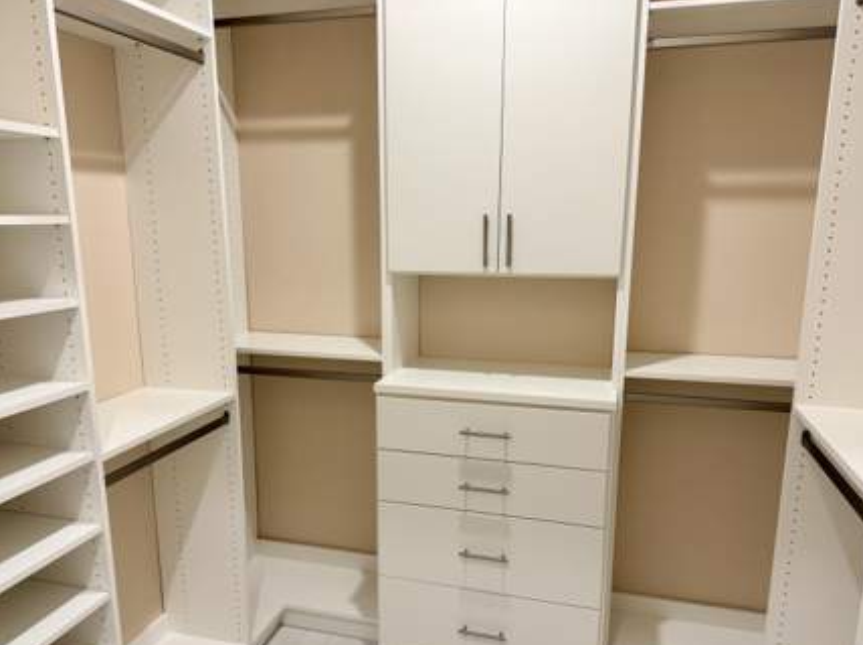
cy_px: 357
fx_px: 672
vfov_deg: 51.1
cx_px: 418
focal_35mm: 27
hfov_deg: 65.4
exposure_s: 1/60
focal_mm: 6.76
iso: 160
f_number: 1.78
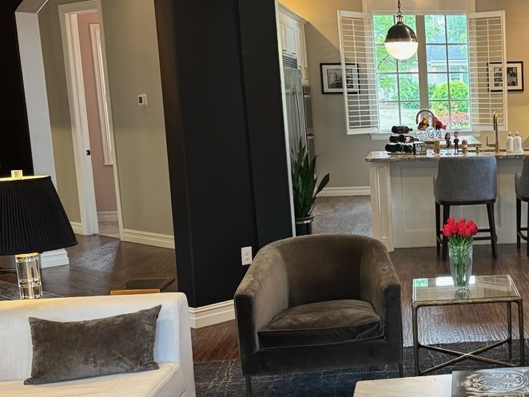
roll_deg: +1.1
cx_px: 540
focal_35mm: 58
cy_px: 241
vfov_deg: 25.2
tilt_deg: -10.1
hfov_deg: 30.6
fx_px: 887
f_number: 1.78
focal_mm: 6.76
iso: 250
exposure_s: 1/60
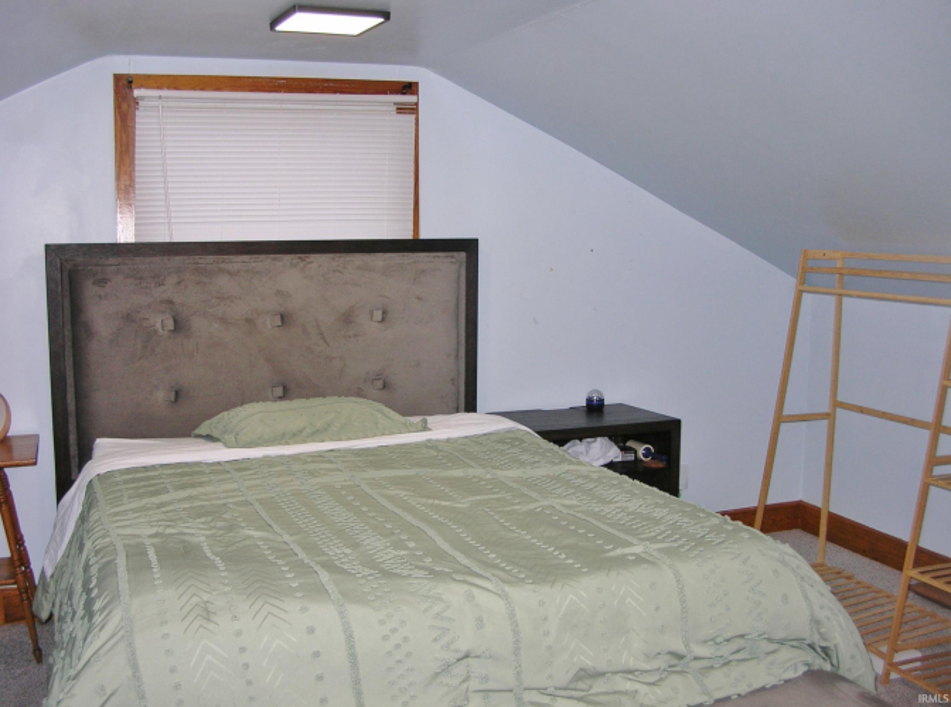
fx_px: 986
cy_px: 354
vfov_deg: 39.5
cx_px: 476
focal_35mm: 36
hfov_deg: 51.5
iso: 50
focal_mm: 6
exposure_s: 1/60.1
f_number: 2.7
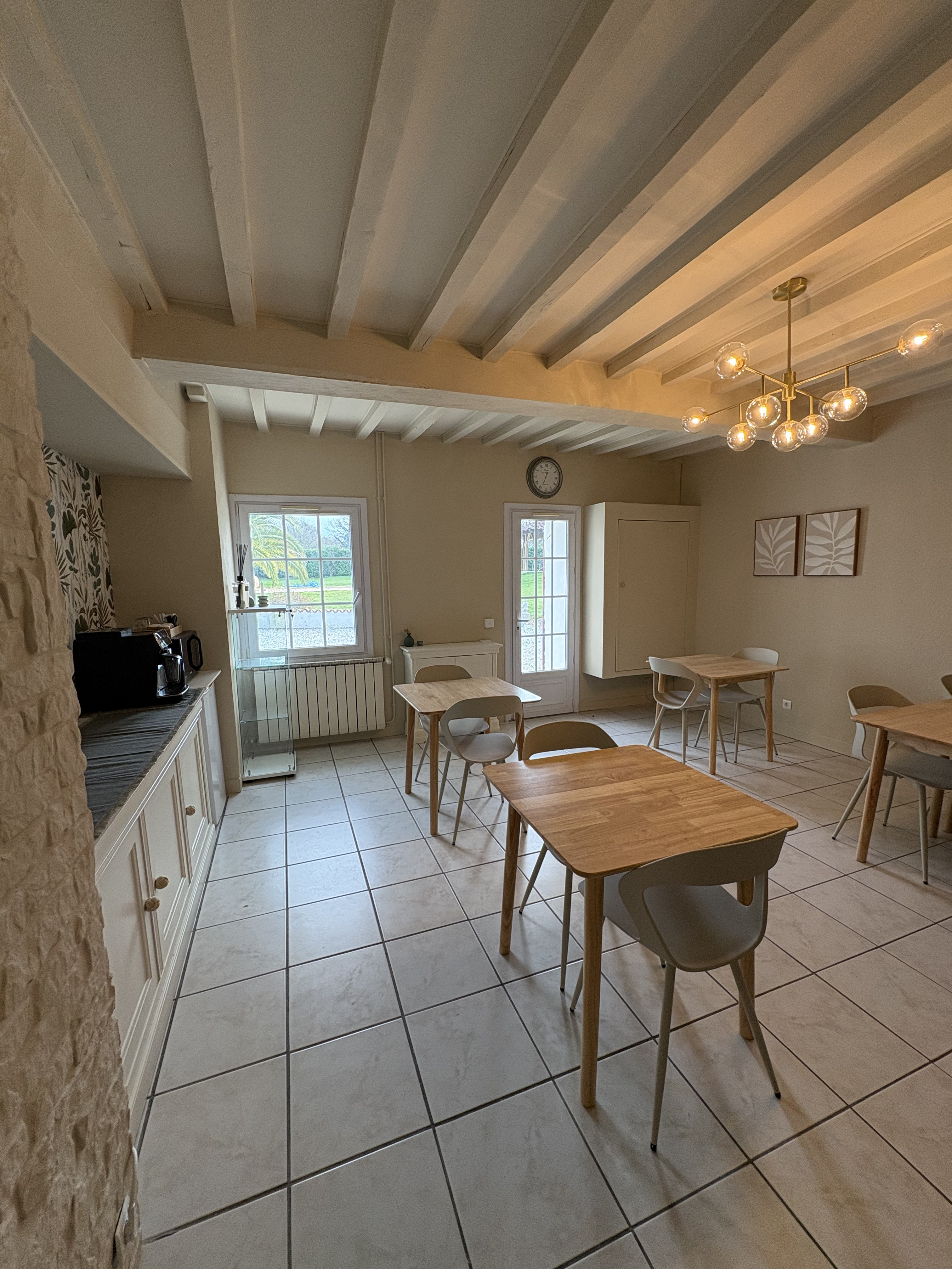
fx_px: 513
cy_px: 634
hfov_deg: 85.7
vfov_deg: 102.1
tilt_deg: -6.6
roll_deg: +1.2
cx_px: 476
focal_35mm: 14
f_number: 2.2
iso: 100
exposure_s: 1/100
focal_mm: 2.22
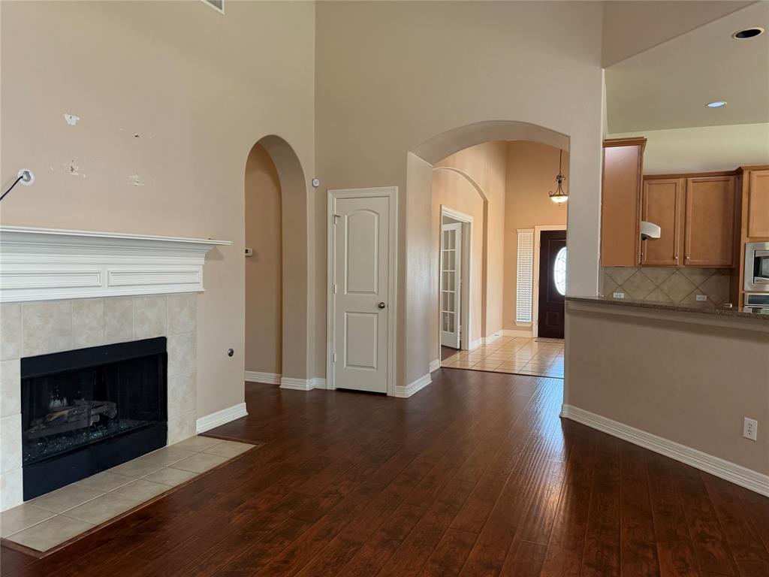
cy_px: 288
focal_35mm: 24
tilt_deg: -0.8
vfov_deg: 56.8
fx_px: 533
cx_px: 384
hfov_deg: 71.6
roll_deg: -2.5
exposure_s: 1/60
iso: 250
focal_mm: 6.76
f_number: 1.78
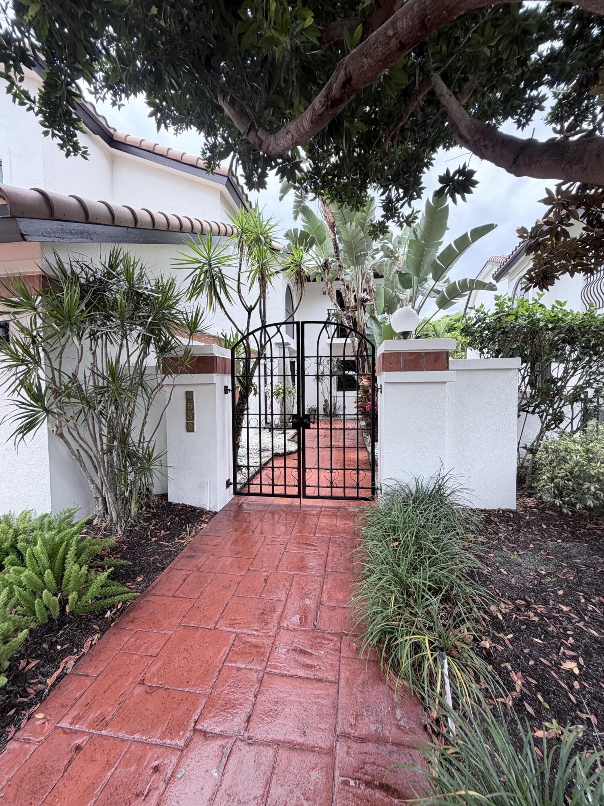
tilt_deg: -2.4
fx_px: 326
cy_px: 403
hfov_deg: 85.7
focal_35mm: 14
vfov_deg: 102.1
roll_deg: +1.0
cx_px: 302
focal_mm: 2.22
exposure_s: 1/421
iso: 64
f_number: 2.2
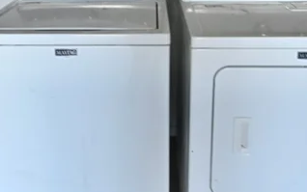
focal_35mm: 46
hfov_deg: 43.4
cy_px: 11
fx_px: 385
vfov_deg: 26.8
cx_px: 135
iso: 5000
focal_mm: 14
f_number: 11
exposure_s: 1/60
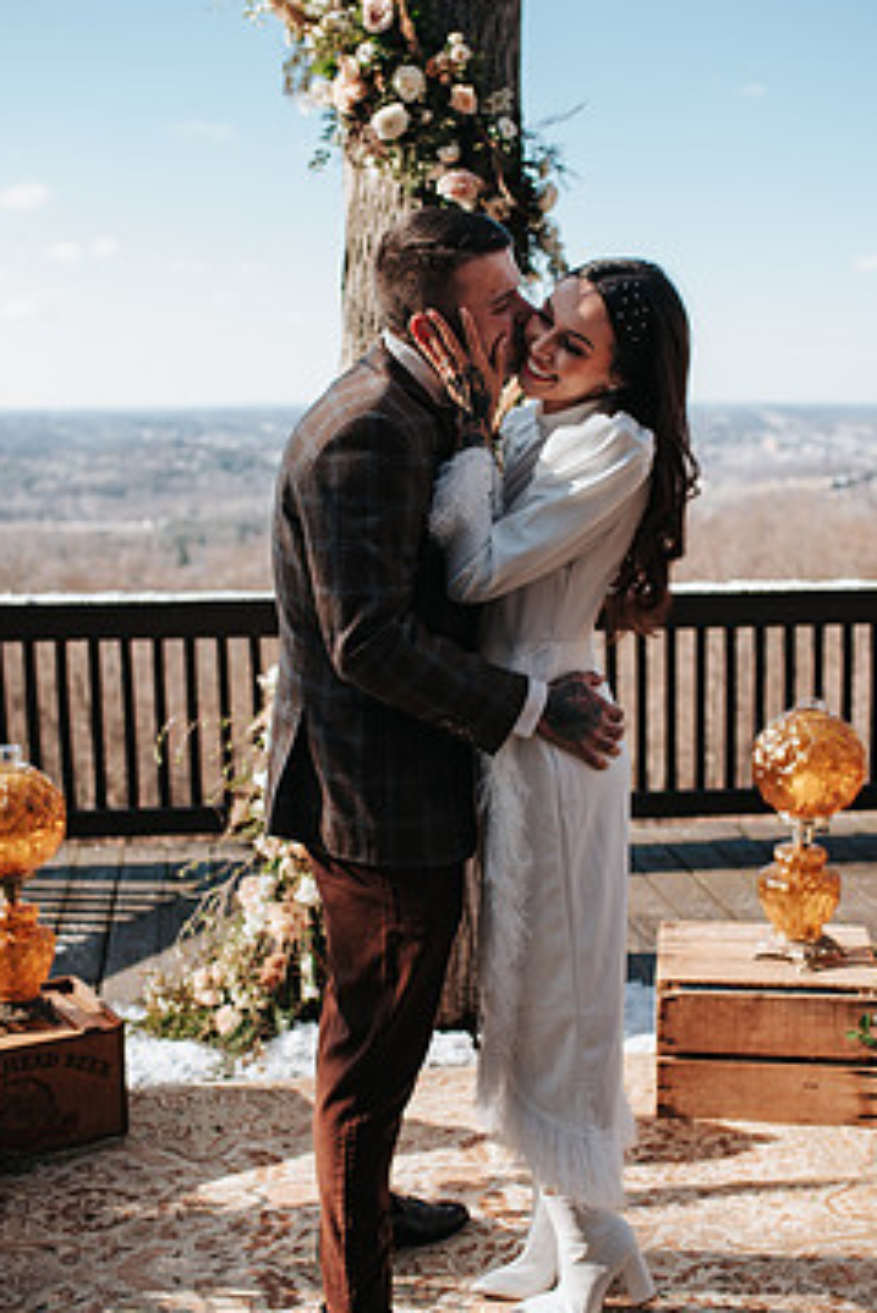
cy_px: 656
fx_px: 1606
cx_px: 470
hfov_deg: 30.5
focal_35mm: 44
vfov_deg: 44.5
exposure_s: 1/640
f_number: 2.8
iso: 100
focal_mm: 35
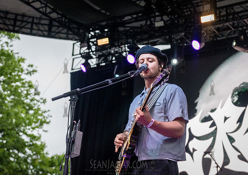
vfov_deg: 18.6
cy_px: 71
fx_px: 537
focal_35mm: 76
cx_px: 146
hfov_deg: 26.0
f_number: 4.5
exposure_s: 1/800
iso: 3200
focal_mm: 62
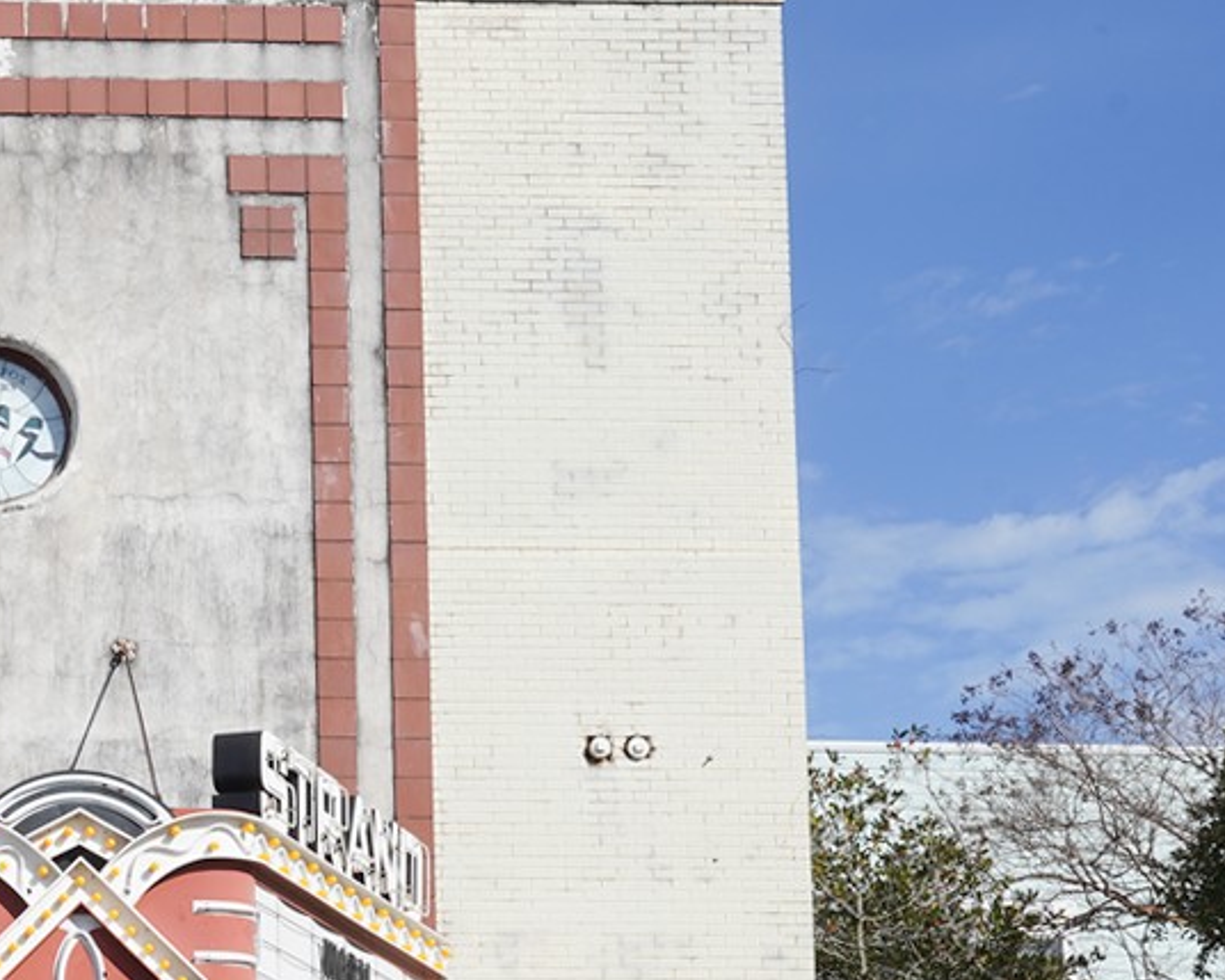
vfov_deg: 14.4
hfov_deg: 17.2
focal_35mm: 105
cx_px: -338
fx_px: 3807
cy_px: 994
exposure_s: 1/100
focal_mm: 30
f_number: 18
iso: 100
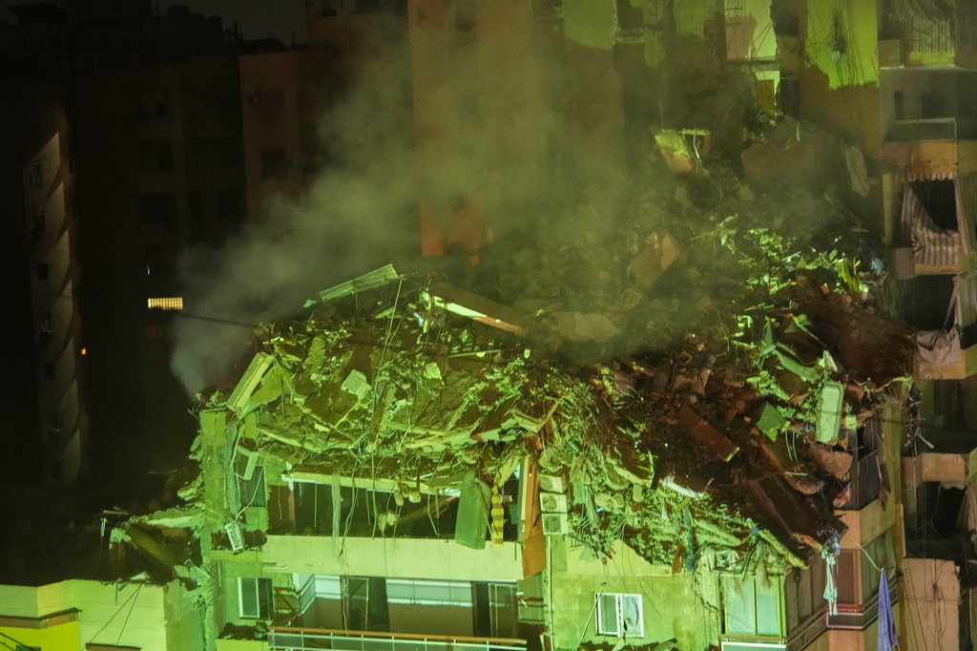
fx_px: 1899
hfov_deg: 28.9
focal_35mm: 70
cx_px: 488
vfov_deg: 19.4
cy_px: 326
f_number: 2.8
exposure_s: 1/20
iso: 6400
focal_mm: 70
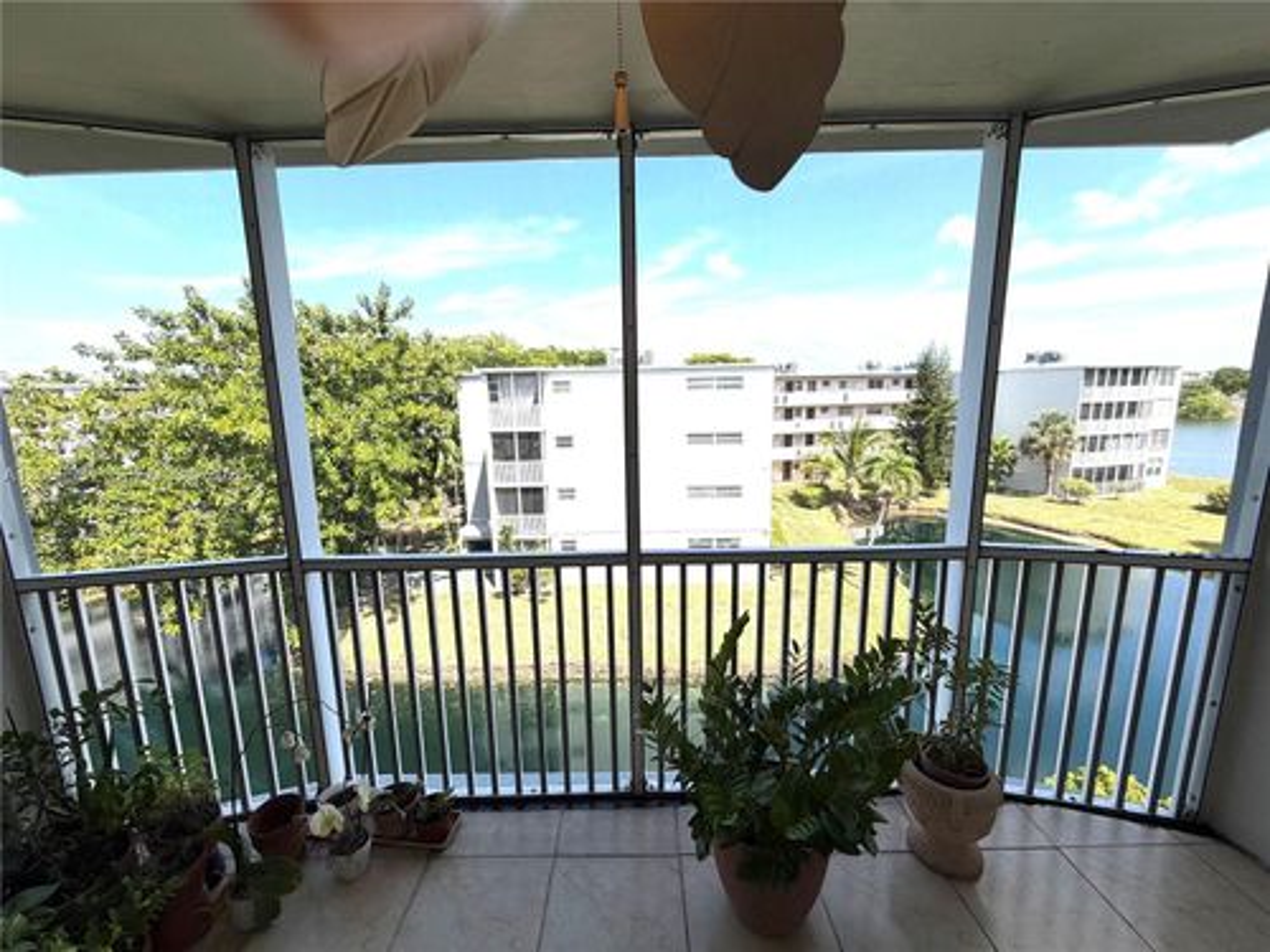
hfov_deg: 102.1
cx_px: 635
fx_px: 514
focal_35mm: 14
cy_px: 476
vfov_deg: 85.7
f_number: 2.2
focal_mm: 2.22
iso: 40
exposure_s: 1/770
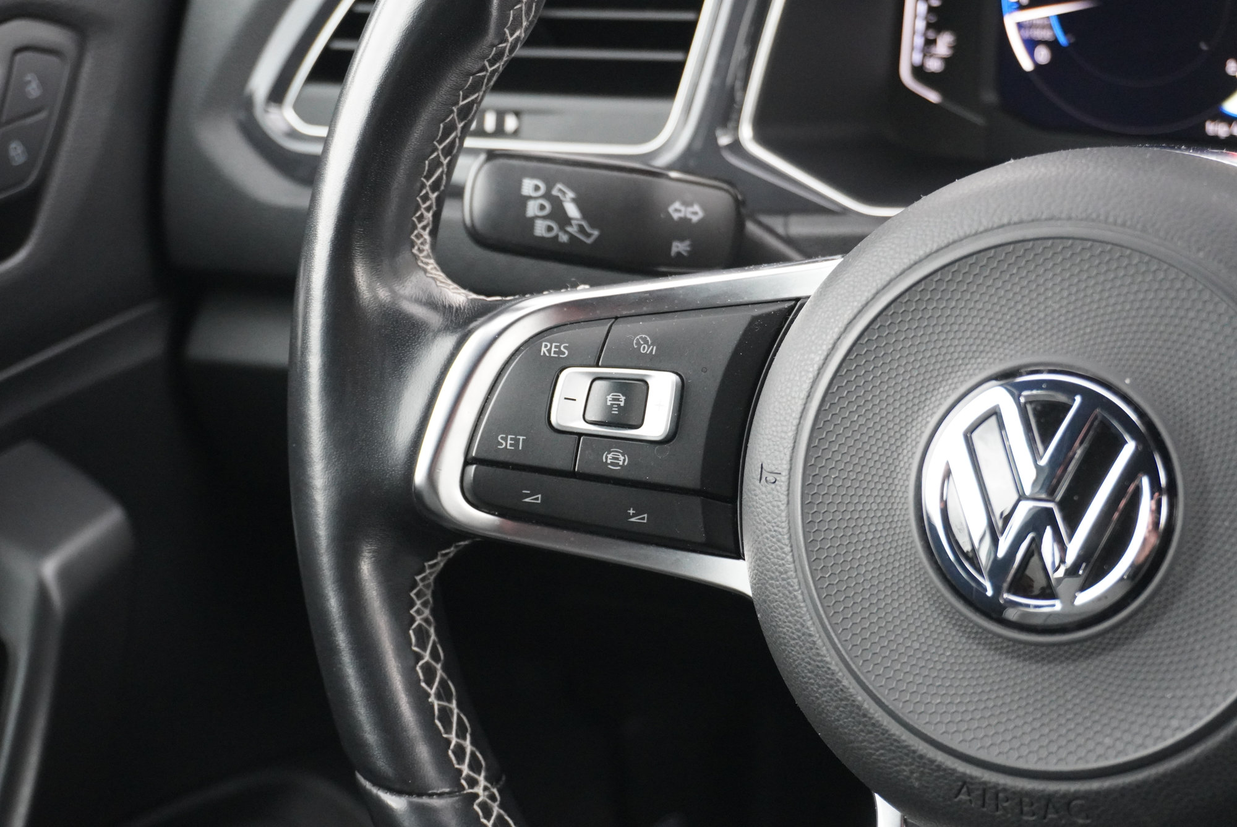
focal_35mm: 58
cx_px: 618
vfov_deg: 23.2
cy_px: 414
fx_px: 2011
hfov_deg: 34.2
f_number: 5.6
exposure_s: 1/60
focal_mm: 39
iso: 4000
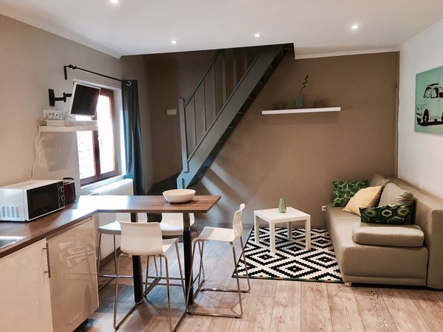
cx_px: 222
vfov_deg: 48.2
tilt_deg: -5.4
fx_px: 371
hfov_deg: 61.7
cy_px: 166
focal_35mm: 29
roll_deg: +1.8
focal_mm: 4.15
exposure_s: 1/17
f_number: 2.2
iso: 50
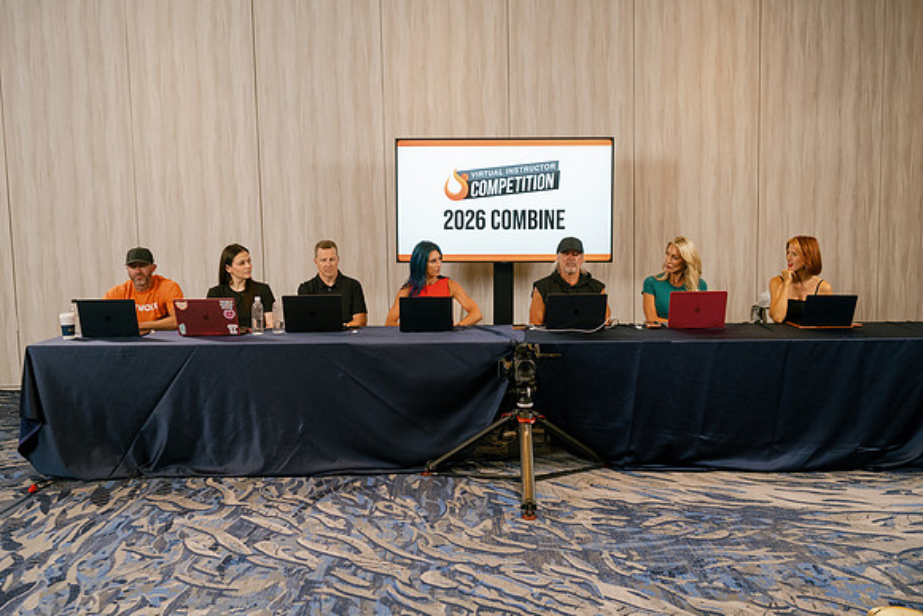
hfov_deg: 54.4
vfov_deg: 37.9
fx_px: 898
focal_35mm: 35
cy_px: 308
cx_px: 462
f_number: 4
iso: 1600
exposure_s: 1/250
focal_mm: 35
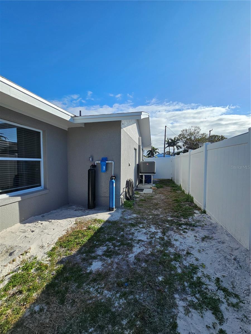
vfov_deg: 106.2
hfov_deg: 89.9
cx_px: 126
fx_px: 126
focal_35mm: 13
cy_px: 167
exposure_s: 1/2961
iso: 50
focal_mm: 2.2
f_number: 2.2
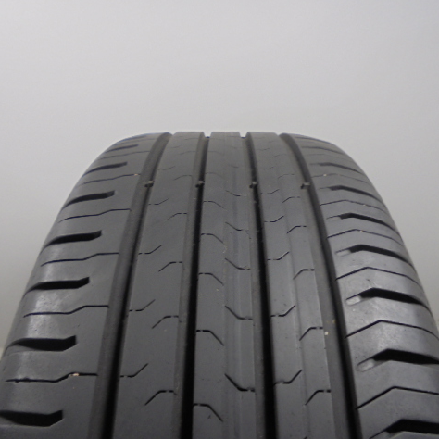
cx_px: 213
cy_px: 219
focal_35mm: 31
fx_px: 445
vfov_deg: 52.5
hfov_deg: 52.5
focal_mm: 4.6
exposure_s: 1/30
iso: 100
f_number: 3.5
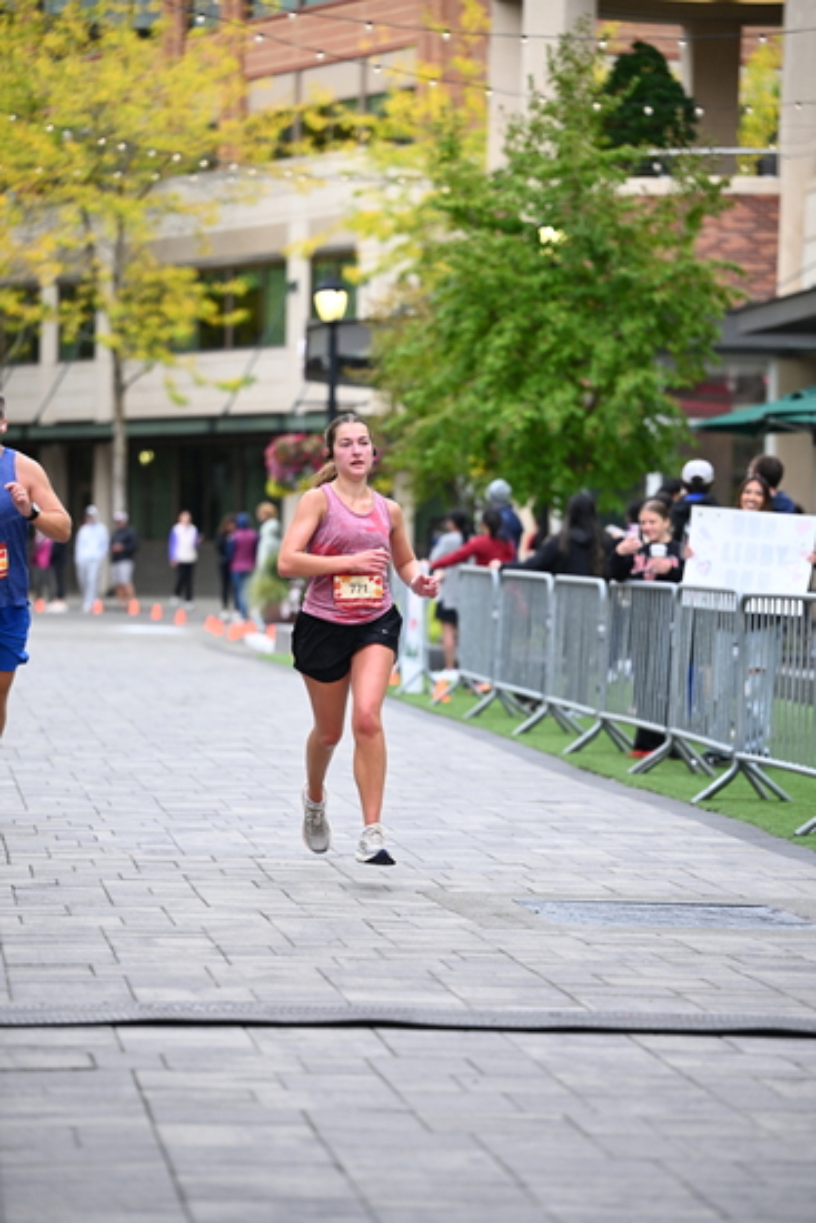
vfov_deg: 17.1
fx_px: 4077
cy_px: 612
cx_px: 408
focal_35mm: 120
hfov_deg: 11.4
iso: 1000
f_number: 2.8
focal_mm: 120
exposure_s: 1/1600
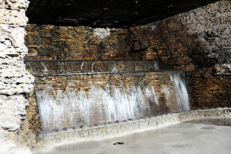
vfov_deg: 47.9
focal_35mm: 27
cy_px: 77
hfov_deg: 67.4
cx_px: 116
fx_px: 173
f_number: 4.5
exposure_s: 1
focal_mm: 18
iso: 320
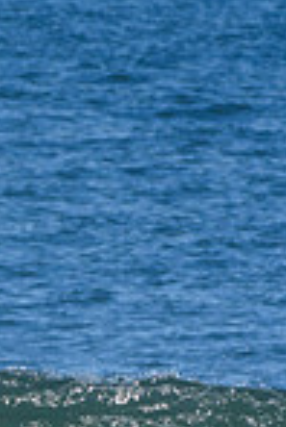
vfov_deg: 0.7
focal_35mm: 2939
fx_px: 34939
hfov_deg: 0.5
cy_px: 501
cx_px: -118
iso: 360
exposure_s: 1/2000
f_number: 5.6
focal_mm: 500
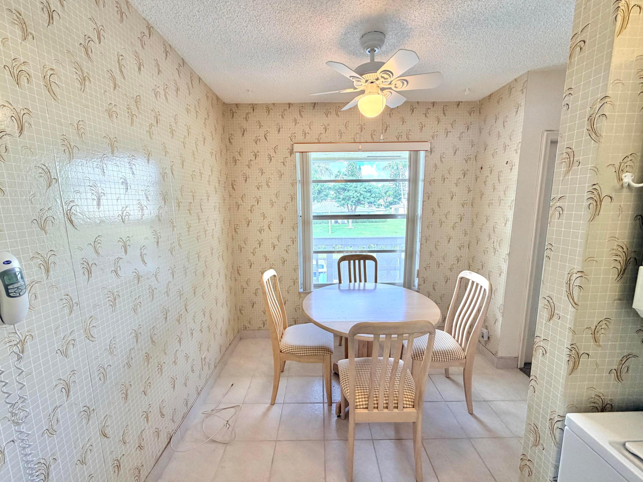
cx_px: 322
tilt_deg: -9.4
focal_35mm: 14
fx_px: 260
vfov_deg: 85.7
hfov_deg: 102.1
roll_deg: +1.2
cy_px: 241
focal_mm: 2.22
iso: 125
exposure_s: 1/120
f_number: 2.2
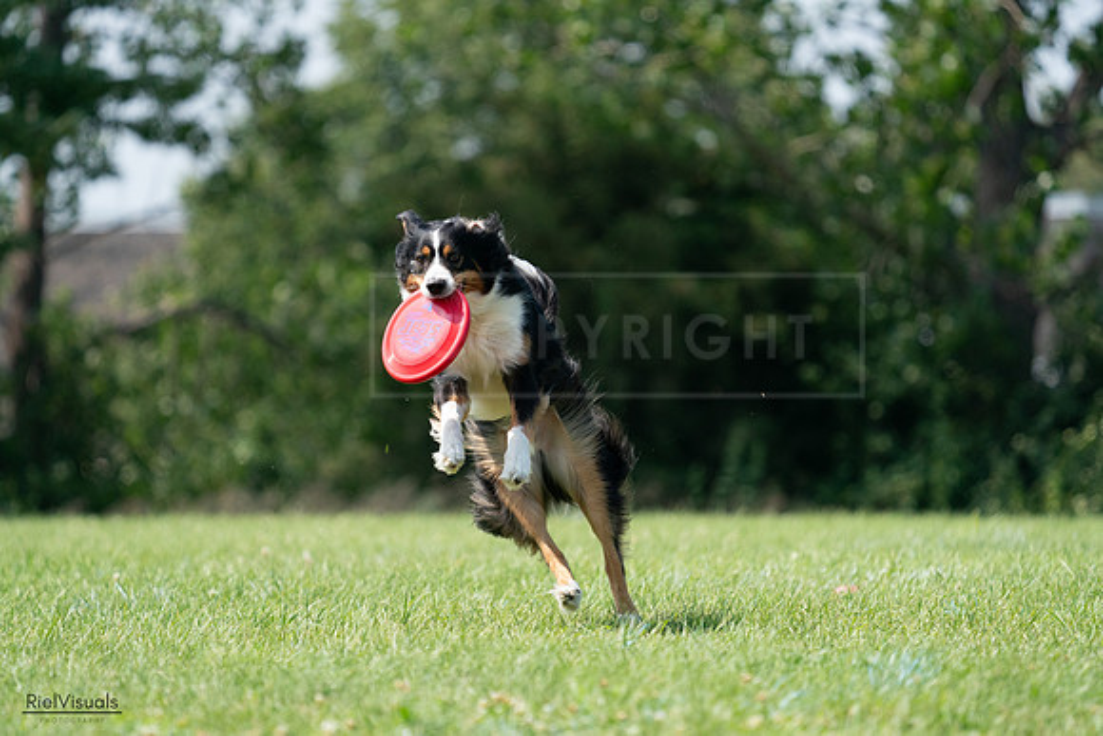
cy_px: 368
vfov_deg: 3.6
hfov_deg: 5.4
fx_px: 11614
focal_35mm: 379
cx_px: 552
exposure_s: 1/4000
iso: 1600
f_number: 6.3
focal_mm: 379
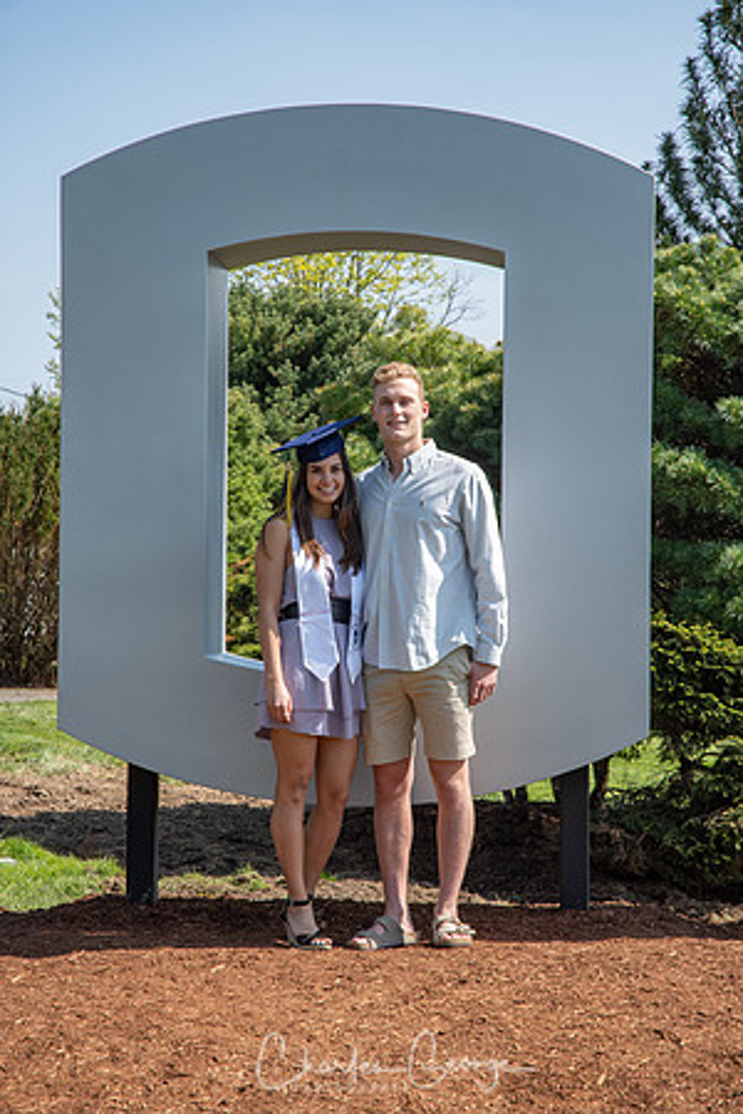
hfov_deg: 14.7
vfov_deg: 21.9
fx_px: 2879
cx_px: 372
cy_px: 557
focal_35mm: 93
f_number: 6.3
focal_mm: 62
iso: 100
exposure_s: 1/200
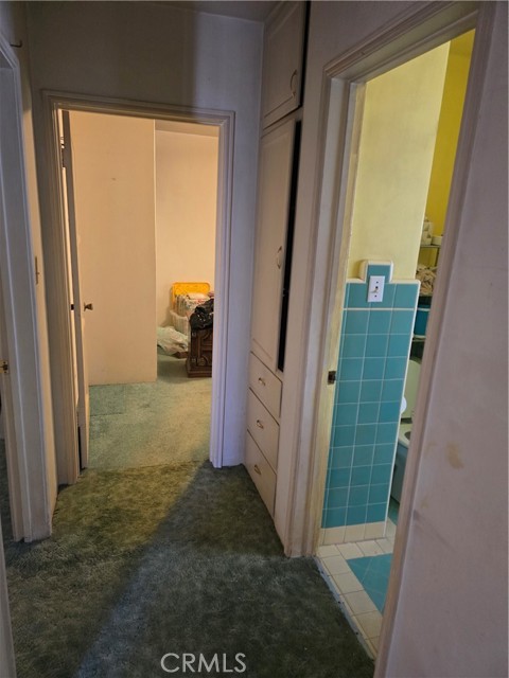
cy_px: 339
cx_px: 254
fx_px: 451
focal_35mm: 23
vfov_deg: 73.9
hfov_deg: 58.9
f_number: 1.7
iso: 1000
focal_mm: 6.3
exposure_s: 1/60
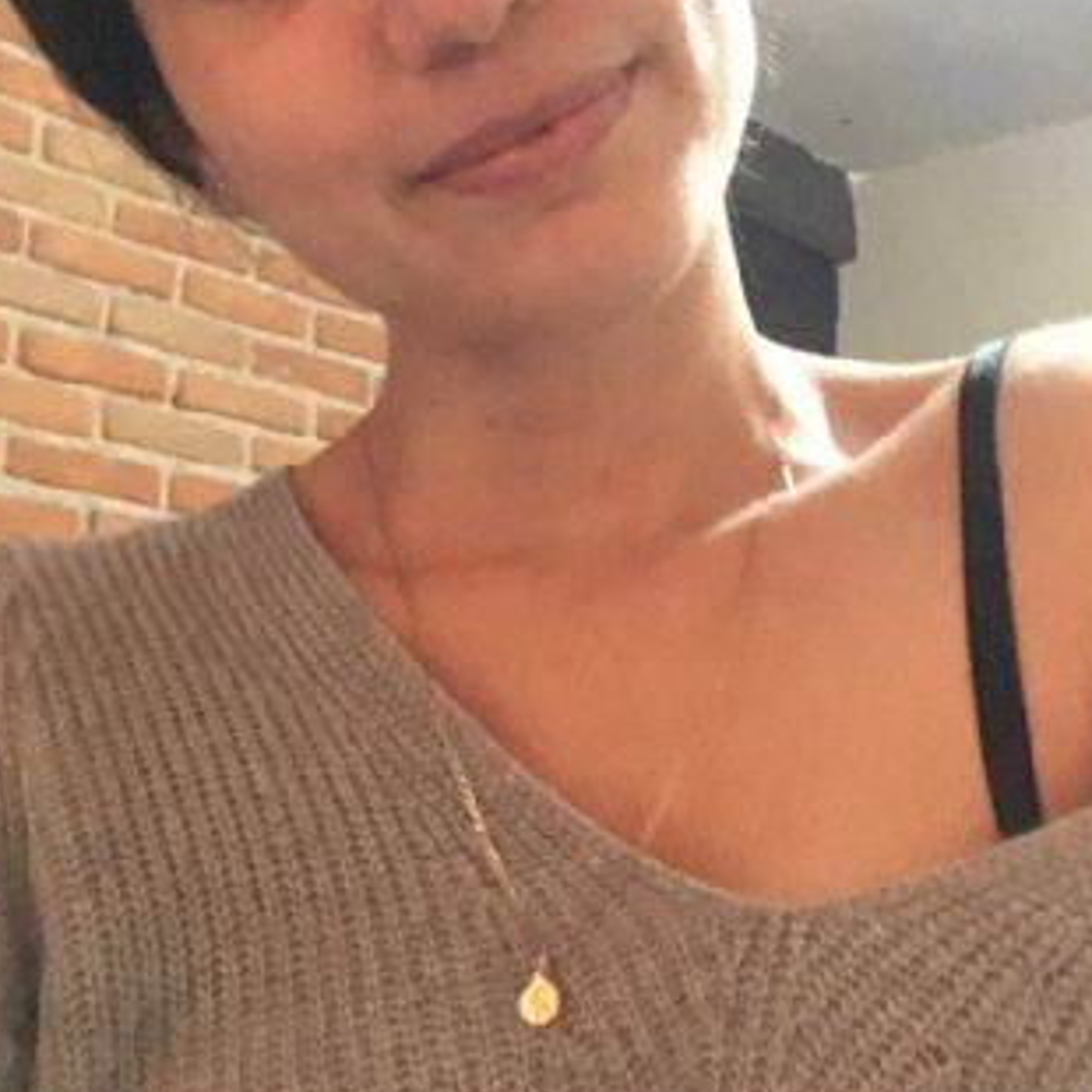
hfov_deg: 32.0
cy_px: 225
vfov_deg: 31.4
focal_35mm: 53
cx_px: 687
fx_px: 1892
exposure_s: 1/15
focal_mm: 2.15
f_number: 2.4
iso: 1250
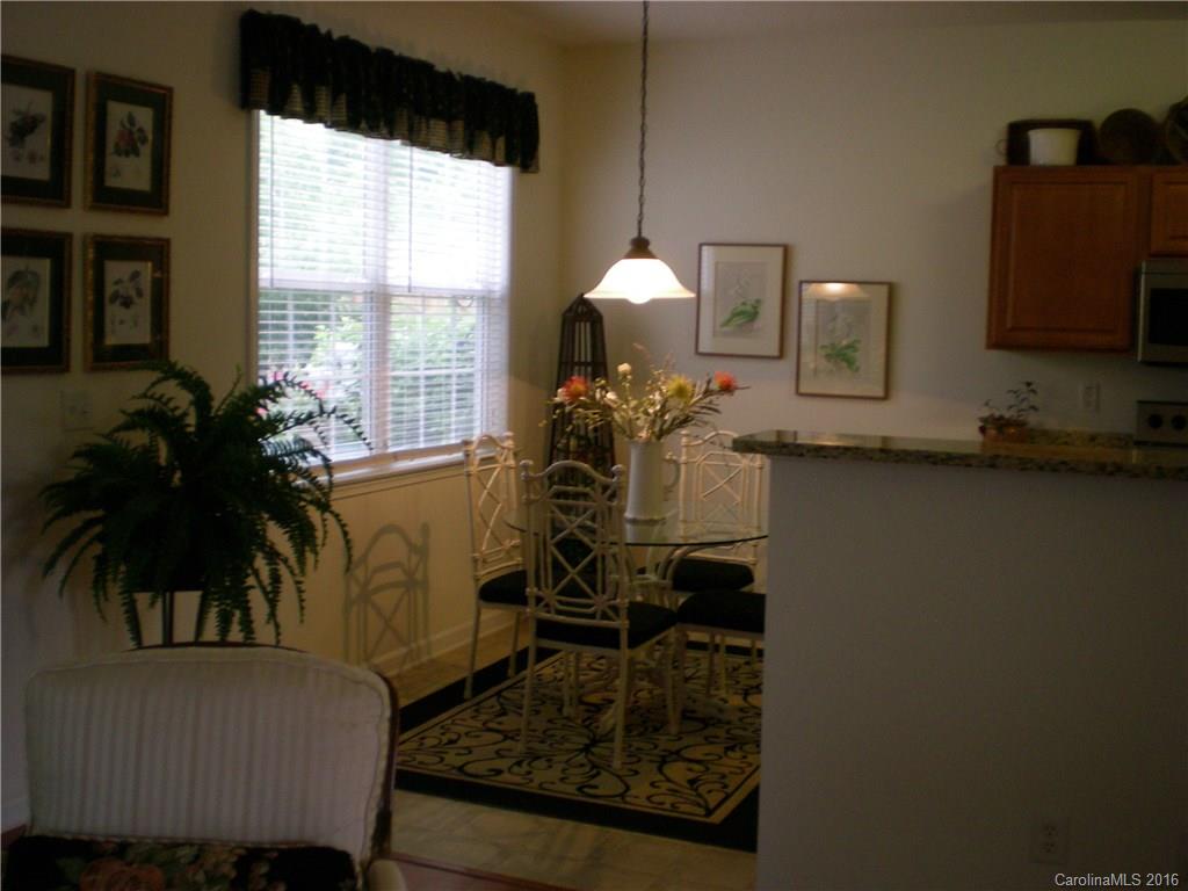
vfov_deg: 37.7
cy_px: 446
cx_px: 594
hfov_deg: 49.0
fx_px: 1304
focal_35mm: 38
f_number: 3.1
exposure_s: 1/45.5
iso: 200
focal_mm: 6.3
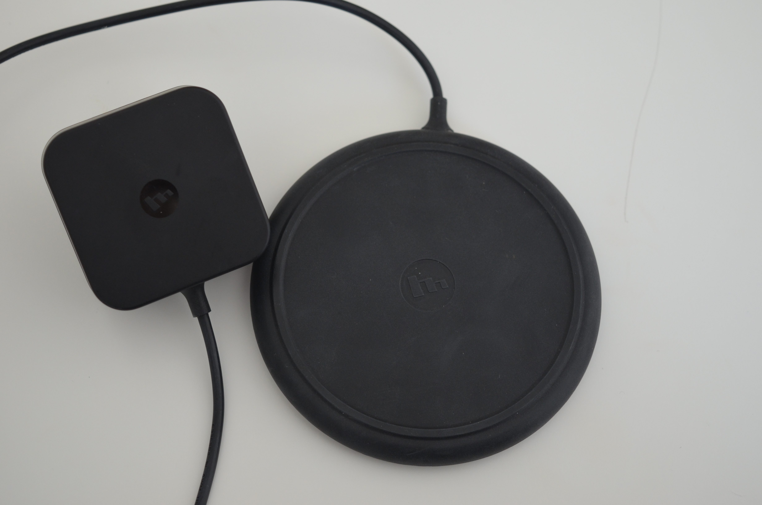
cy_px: 252
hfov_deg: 29.9
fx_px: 1426
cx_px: 381
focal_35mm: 68
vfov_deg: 20.1
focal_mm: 45
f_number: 5
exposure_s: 1/100
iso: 400
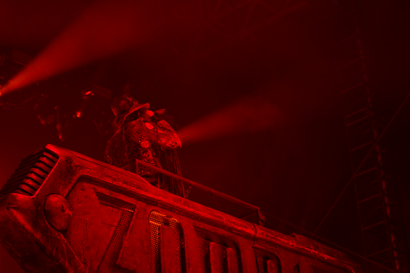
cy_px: 136
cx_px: 205
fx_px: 1196
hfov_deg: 19.5
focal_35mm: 105
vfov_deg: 13.0
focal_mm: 105
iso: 800
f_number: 4
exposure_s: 1/125
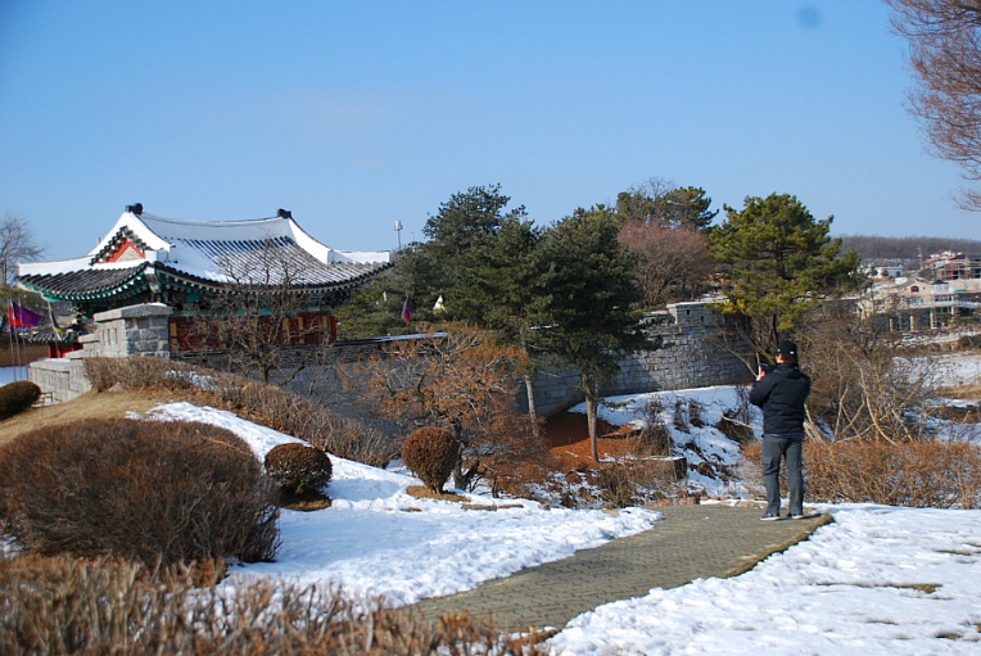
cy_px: 328
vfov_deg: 28.1
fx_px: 1309
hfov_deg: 41.1
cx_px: 490
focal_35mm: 48
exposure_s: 1/800
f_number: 4.2
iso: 160
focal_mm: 32
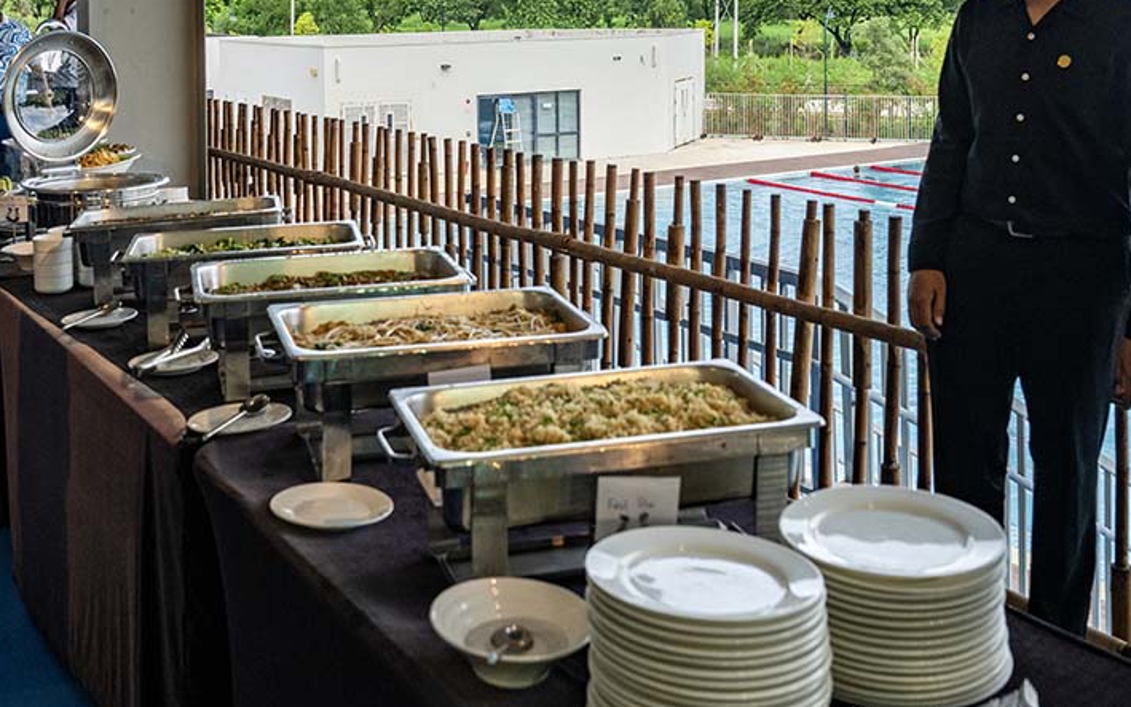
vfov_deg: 31.3
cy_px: 270
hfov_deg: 48.5
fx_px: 1254
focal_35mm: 41
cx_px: 573
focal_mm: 29.5
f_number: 5
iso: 1000
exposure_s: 1/200
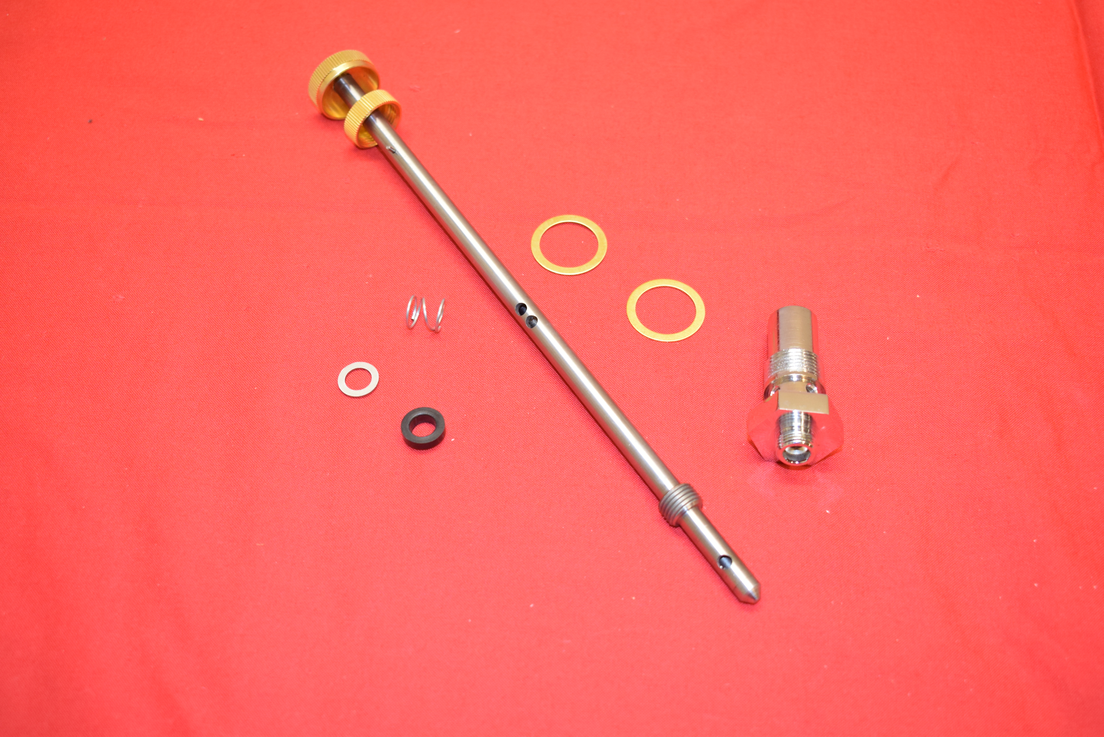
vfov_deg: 30.9
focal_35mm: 44
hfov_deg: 45.0
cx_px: 552
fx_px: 1334
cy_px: 368
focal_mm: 29
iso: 800
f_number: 5
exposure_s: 1/60
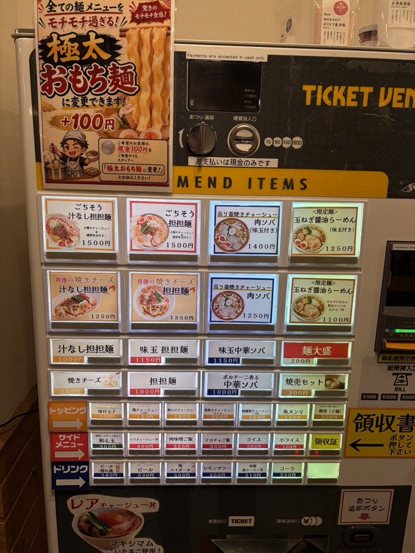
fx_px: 416
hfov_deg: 53.1
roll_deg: -2.0
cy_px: 276
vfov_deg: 67.3
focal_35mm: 26
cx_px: 208
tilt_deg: -12.5
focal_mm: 5.96
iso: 32
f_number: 1.6
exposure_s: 1/126
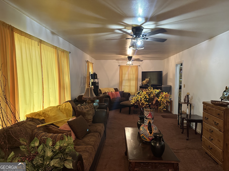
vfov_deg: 56.8
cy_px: 86
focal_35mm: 24
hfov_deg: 71.6
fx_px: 159
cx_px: 114
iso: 400
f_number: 1.78
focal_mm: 6.86
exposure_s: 1/60
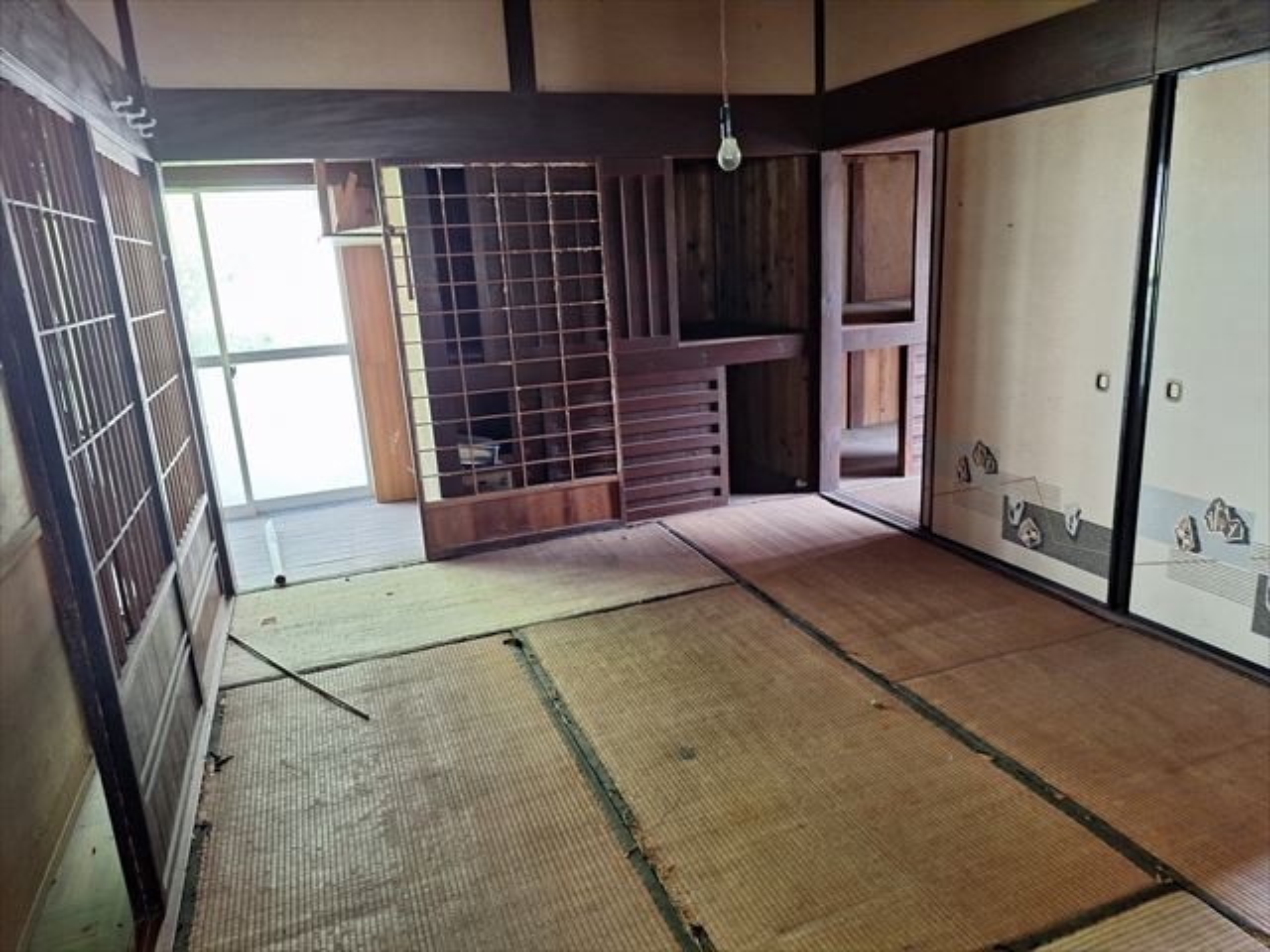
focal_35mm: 23
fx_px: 844
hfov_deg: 73.9
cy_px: 476
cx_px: 635
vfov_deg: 58.9
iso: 250
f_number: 1.8
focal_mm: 5.54
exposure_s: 1/40
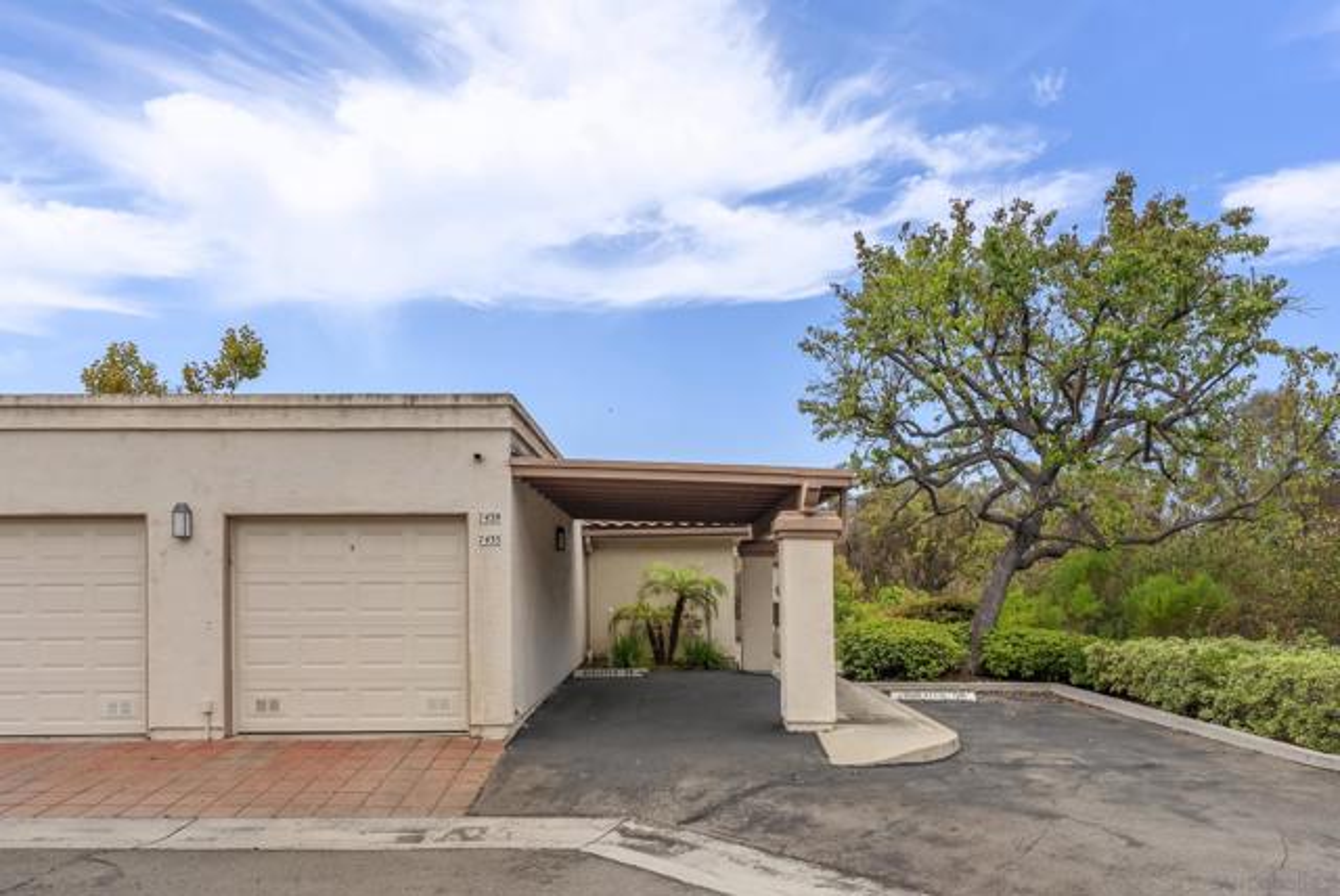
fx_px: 820
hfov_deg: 78.5
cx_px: 670
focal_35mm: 22
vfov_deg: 57.3
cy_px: 448
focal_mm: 22
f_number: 8
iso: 500
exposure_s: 1/2500
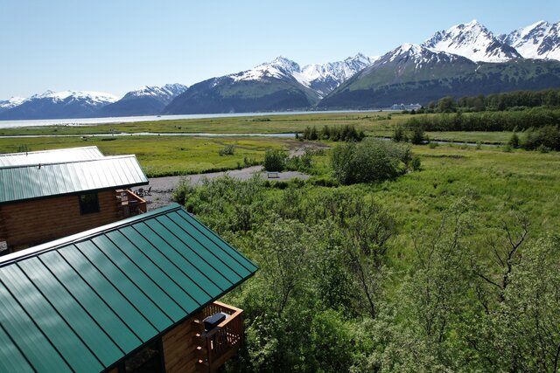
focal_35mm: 22
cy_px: 186
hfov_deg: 78.6
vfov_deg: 57.3
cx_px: 280
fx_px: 342
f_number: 2.8
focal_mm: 8.38
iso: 100
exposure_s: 1/2500
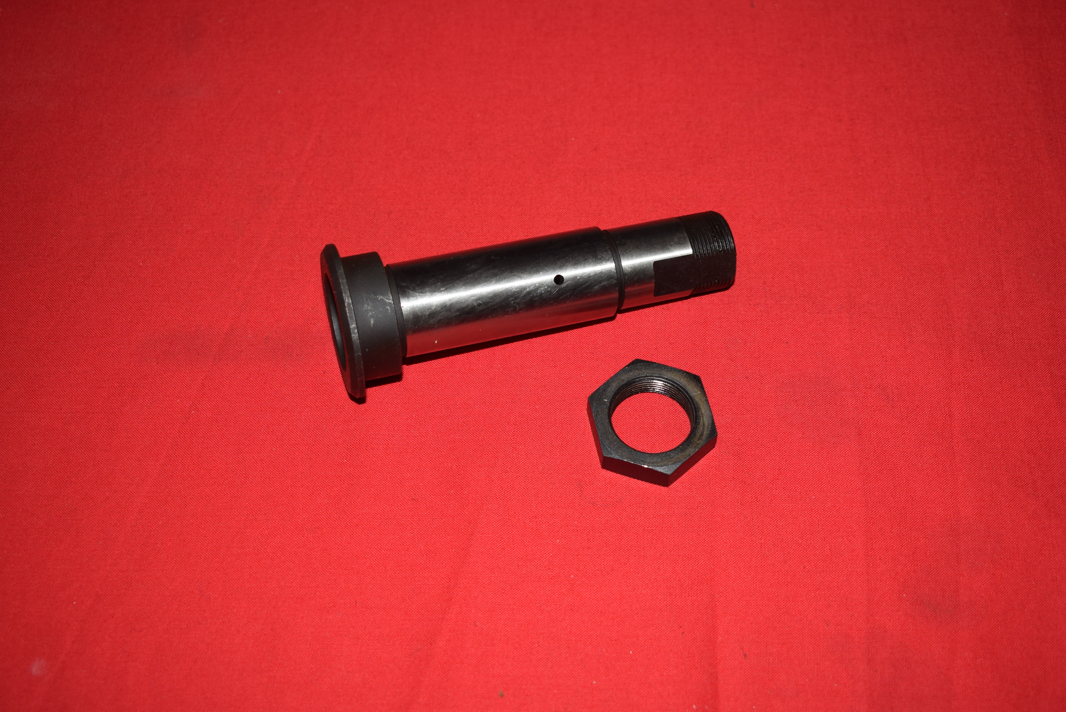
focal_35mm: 46
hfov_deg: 42.3
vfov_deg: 29.0
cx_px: 533
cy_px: 356
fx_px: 1378
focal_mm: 31
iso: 160
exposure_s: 1/200
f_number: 5.6
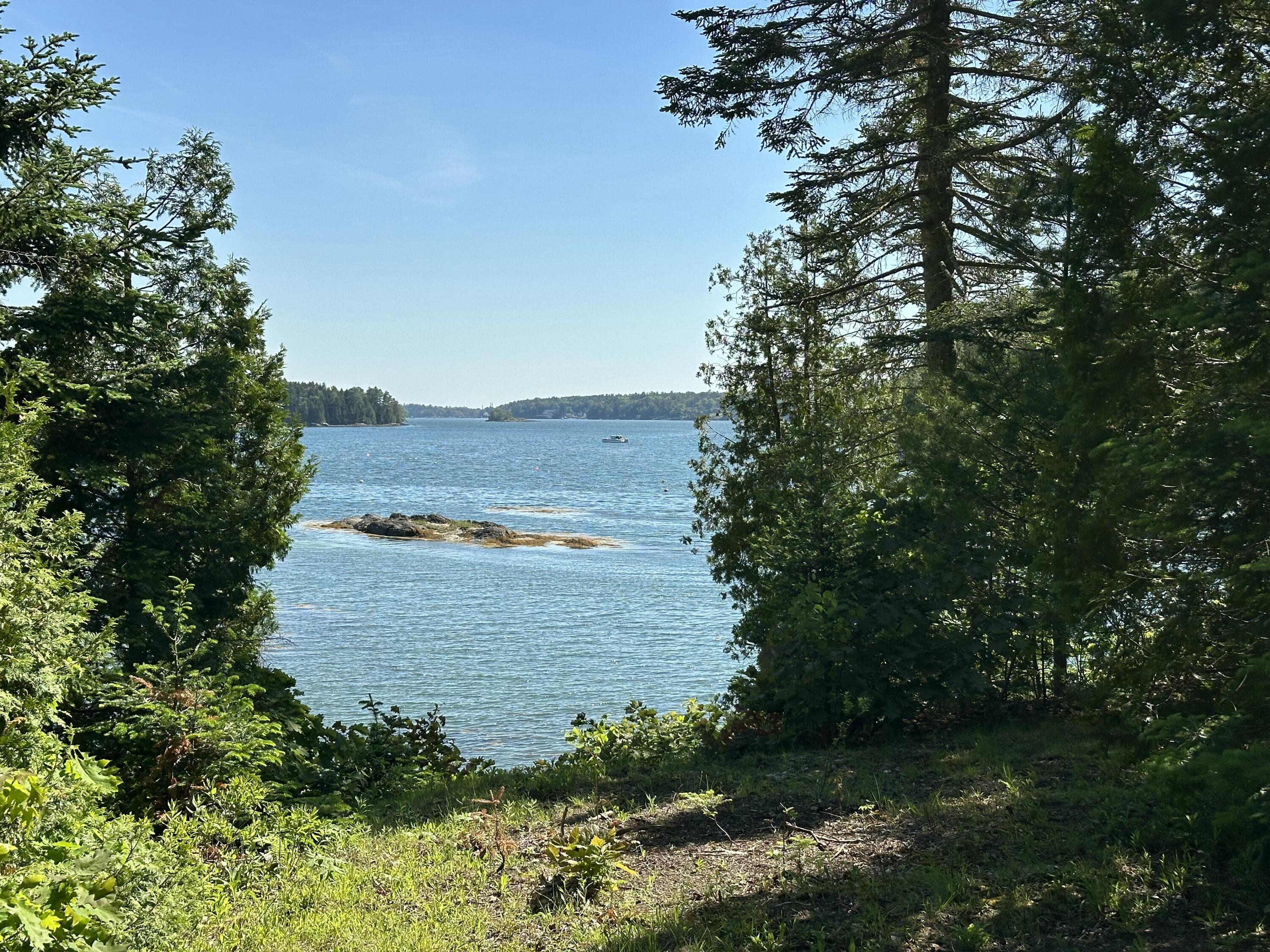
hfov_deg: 39.7
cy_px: 476
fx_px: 1761
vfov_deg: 30.3
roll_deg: +0.2
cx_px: 635
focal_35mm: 48
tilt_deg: -2.6
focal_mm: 6.86
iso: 64
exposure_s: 1/4566
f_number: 1.78
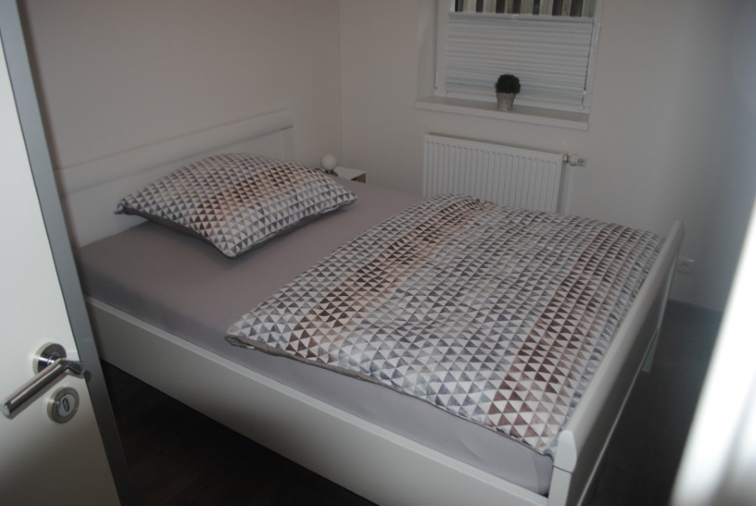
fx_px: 568
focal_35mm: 27
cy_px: 253
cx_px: 378
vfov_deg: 48.0
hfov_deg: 67.3
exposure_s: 1/60
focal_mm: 18
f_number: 3.5
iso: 200
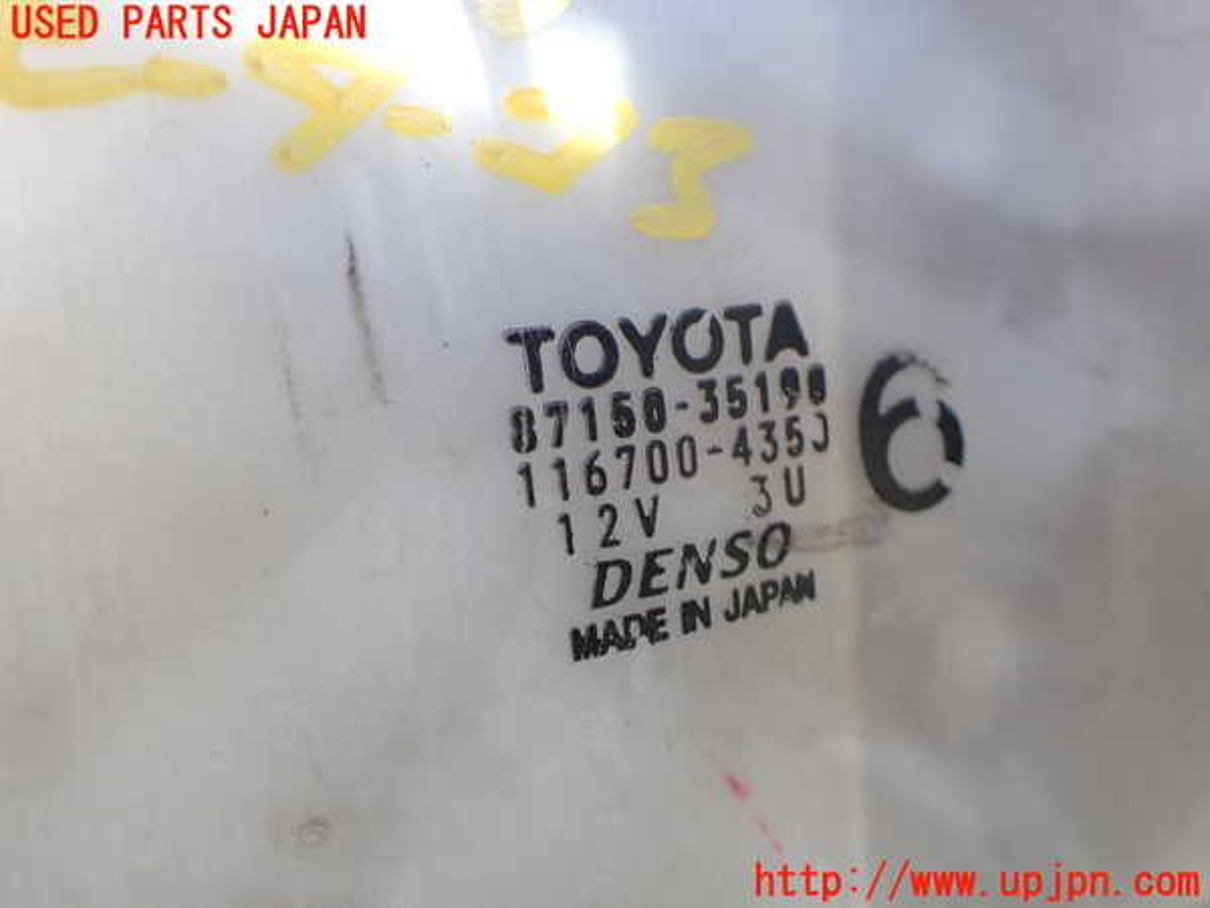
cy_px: 454
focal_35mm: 30
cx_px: 605
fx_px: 1049
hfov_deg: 60.0
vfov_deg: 46.8
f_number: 2.3
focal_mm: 5.4
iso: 200
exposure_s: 1/125
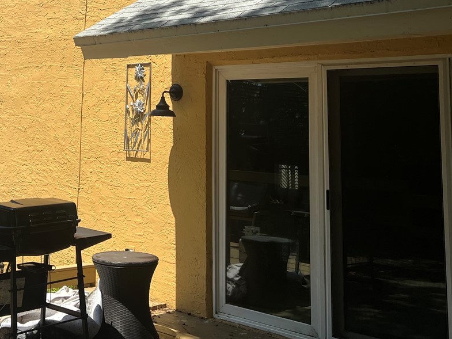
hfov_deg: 34.3
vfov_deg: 26.7
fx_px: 692
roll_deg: -1.4
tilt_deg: +6.2
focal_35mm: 53
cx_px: 52
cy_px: 43
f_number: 1.5
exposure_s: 1/4115
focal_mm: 5.7
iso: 50
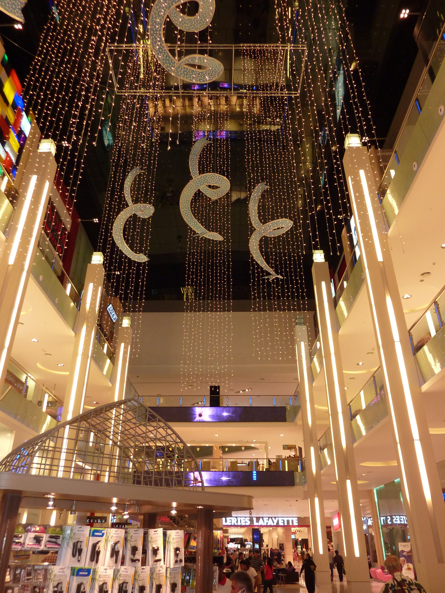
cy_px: 296
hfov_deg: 54.9
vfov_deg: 69.4
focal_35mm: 25
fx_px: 429
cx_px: 222
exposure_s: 1/30
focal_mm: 4.1
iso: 200
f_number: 3.3
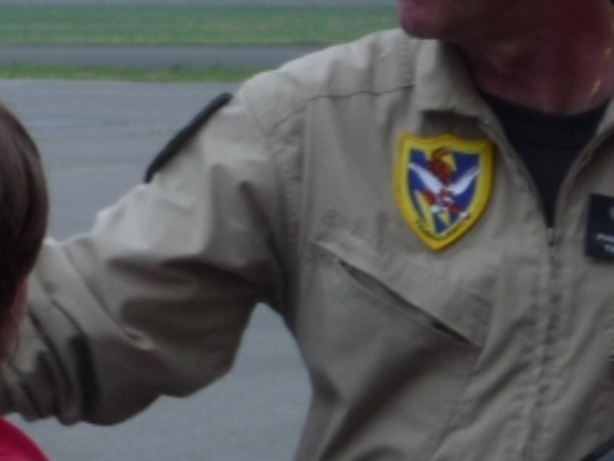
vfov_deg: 3.2
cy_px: 412
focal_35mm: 466
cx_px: -288
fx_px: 8266
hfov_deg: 4.2
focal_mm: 20.8
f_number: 5.8
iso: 100
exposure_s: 1/125
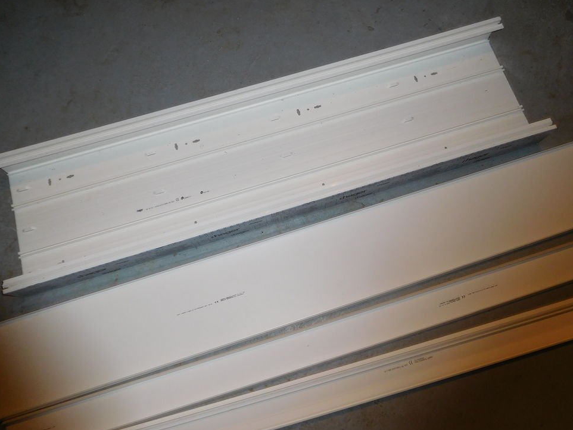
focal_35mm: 26
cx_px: 297
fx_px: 430
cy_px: 222
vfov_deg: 53.0
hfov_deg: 67.3
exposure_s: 1/30
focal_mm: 4.5
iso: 200
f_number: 3.4
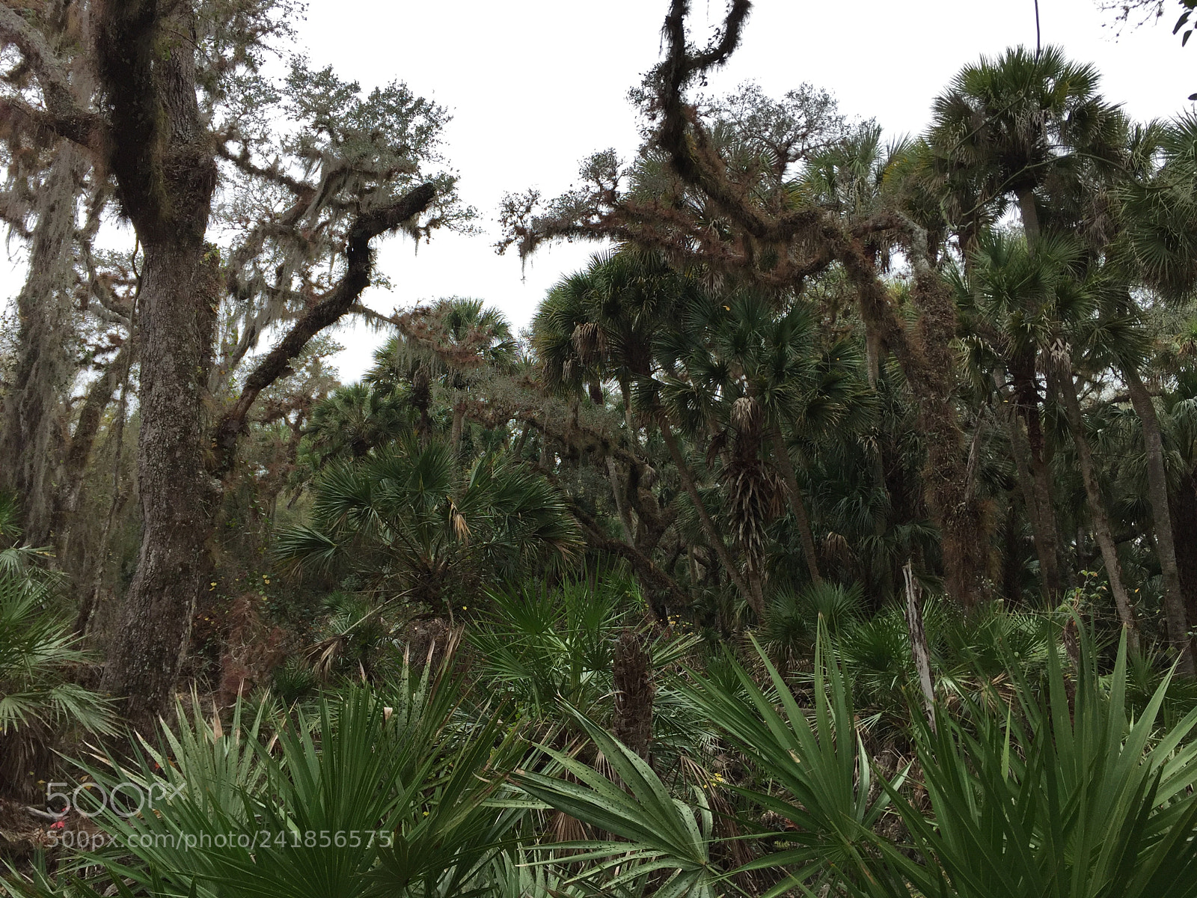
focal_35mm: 29
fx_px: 1003
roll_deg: -1.2
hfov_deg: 61.7
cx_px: 598
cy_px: 449
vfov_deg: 48.2
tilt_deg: +8.8
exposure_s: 1/304
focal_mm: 4.15
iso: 32
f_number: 2.2
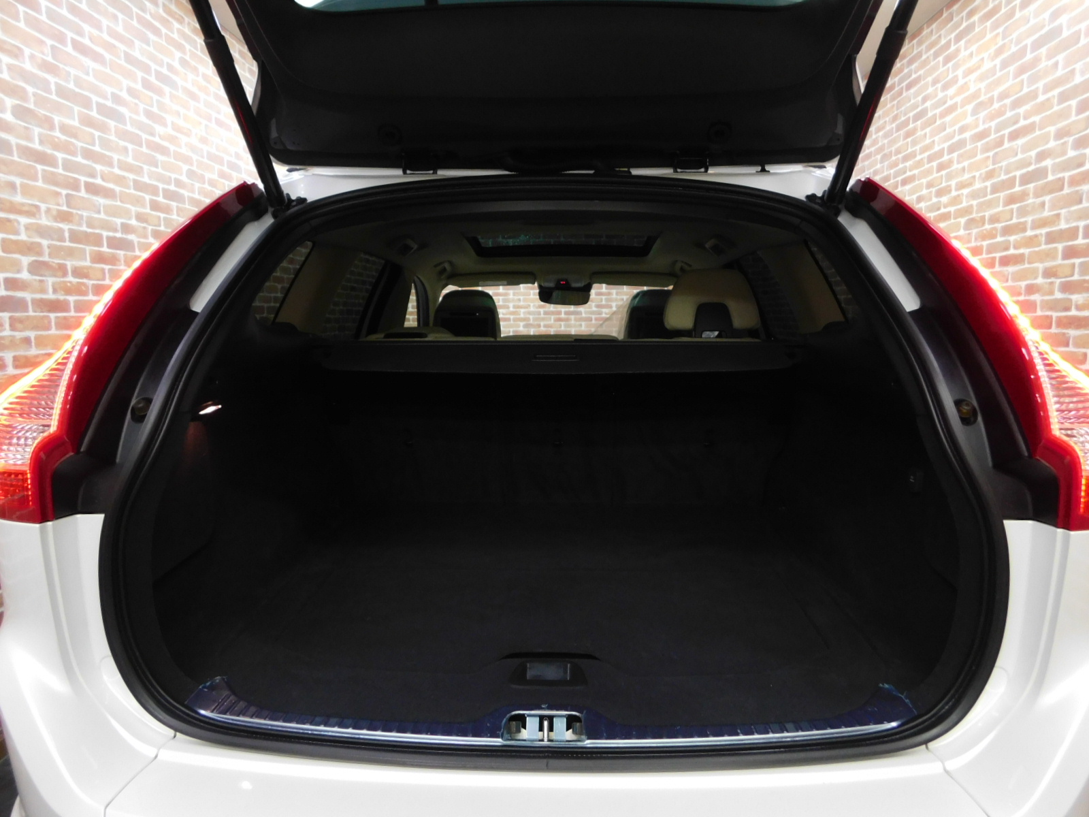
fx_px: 724
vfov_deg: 58.9
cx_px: 544
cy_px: 408
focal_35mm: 23
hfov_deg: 73.9
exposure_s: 1/30
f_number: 3
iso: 280
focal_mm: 4
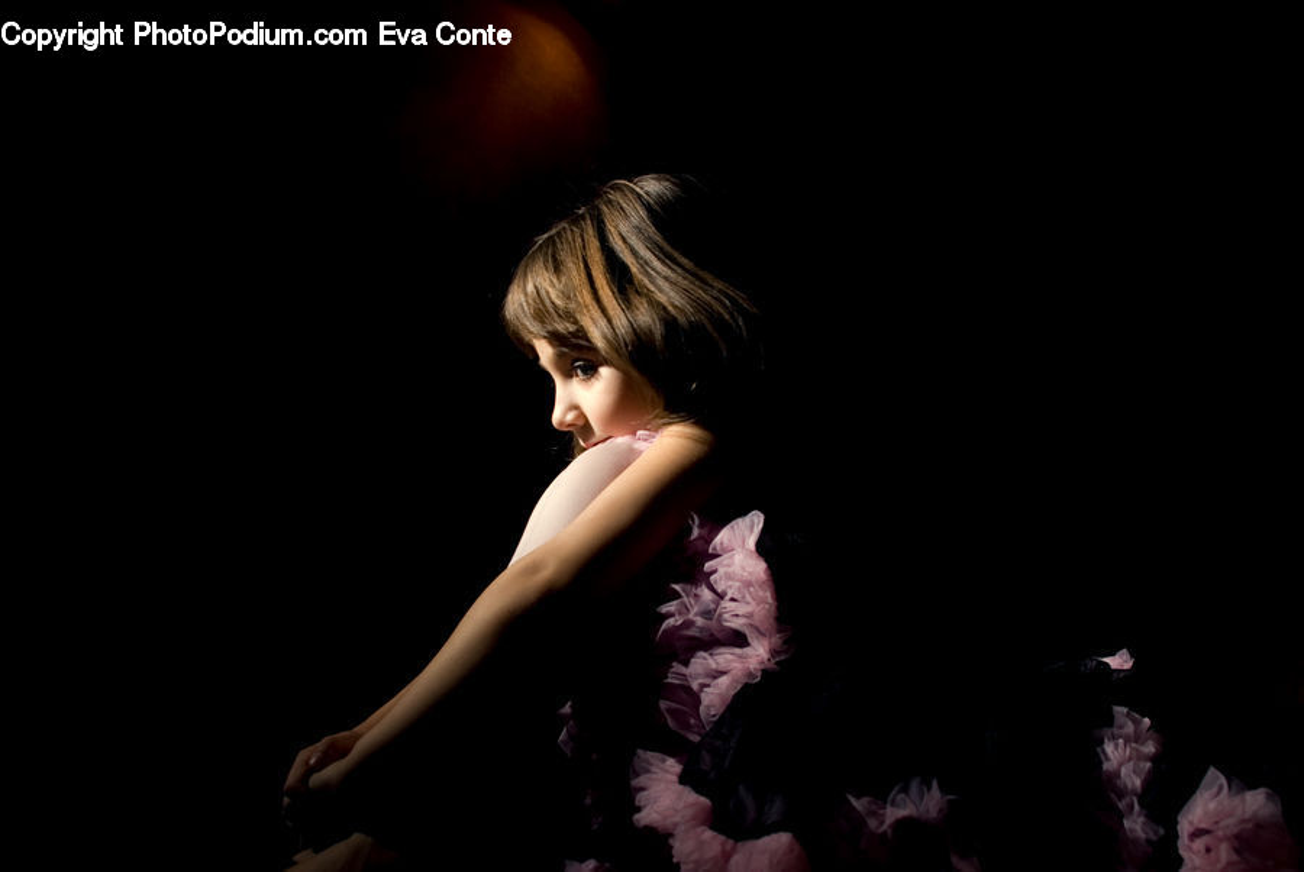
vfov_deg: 40.1
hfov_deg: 57.2
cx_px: 652
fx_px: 1196
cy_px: 436
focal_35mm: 33
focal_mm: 22
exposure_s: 1/100
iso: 160
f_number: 5
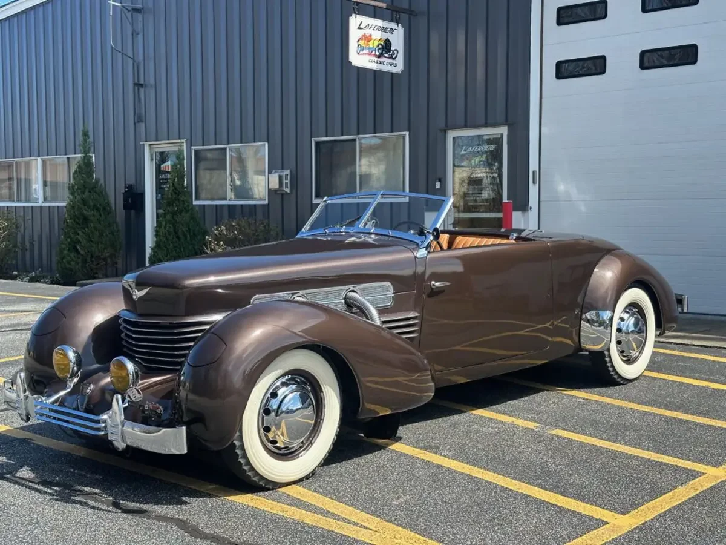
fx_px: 1007
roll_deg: +0.1
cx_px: 363
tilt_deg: -4.7
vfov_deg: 30.3
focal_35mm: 48
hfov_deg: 39.7
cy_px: 272
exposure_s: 1/1565
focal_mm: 6.86
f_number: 1.78
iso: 64
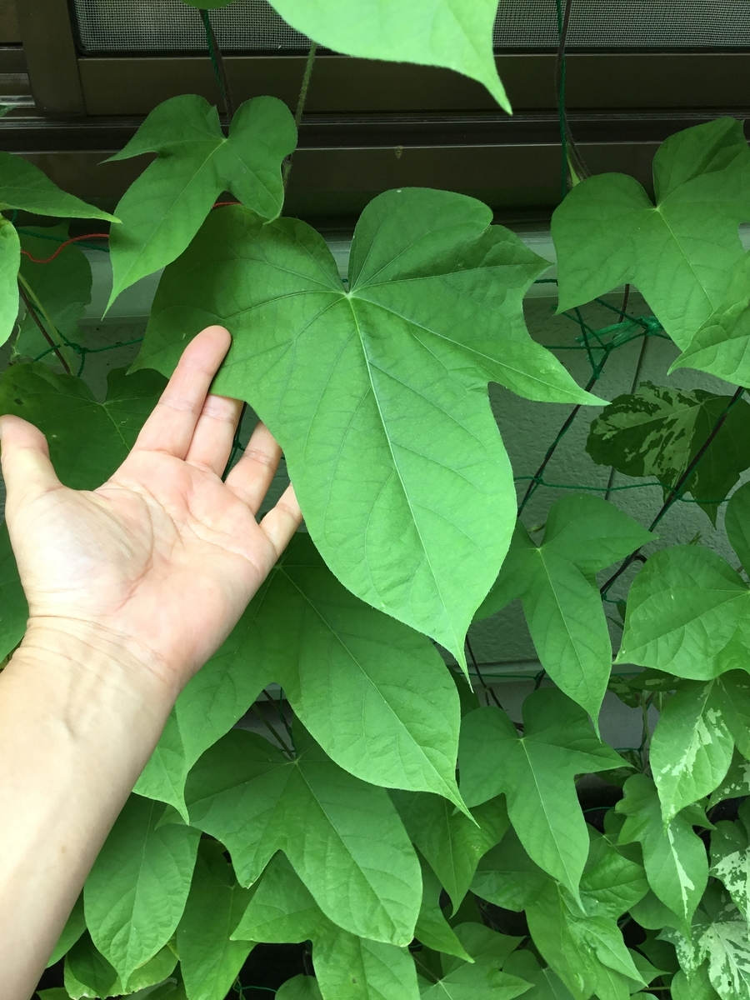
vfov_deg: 58.4
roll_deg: -0.9
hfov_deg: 45.4
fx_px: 896
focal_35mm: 31
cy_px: 500
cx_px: 375
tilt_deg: -39.8
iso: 25
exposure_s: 1/189
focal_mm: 3.3
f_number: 2.4
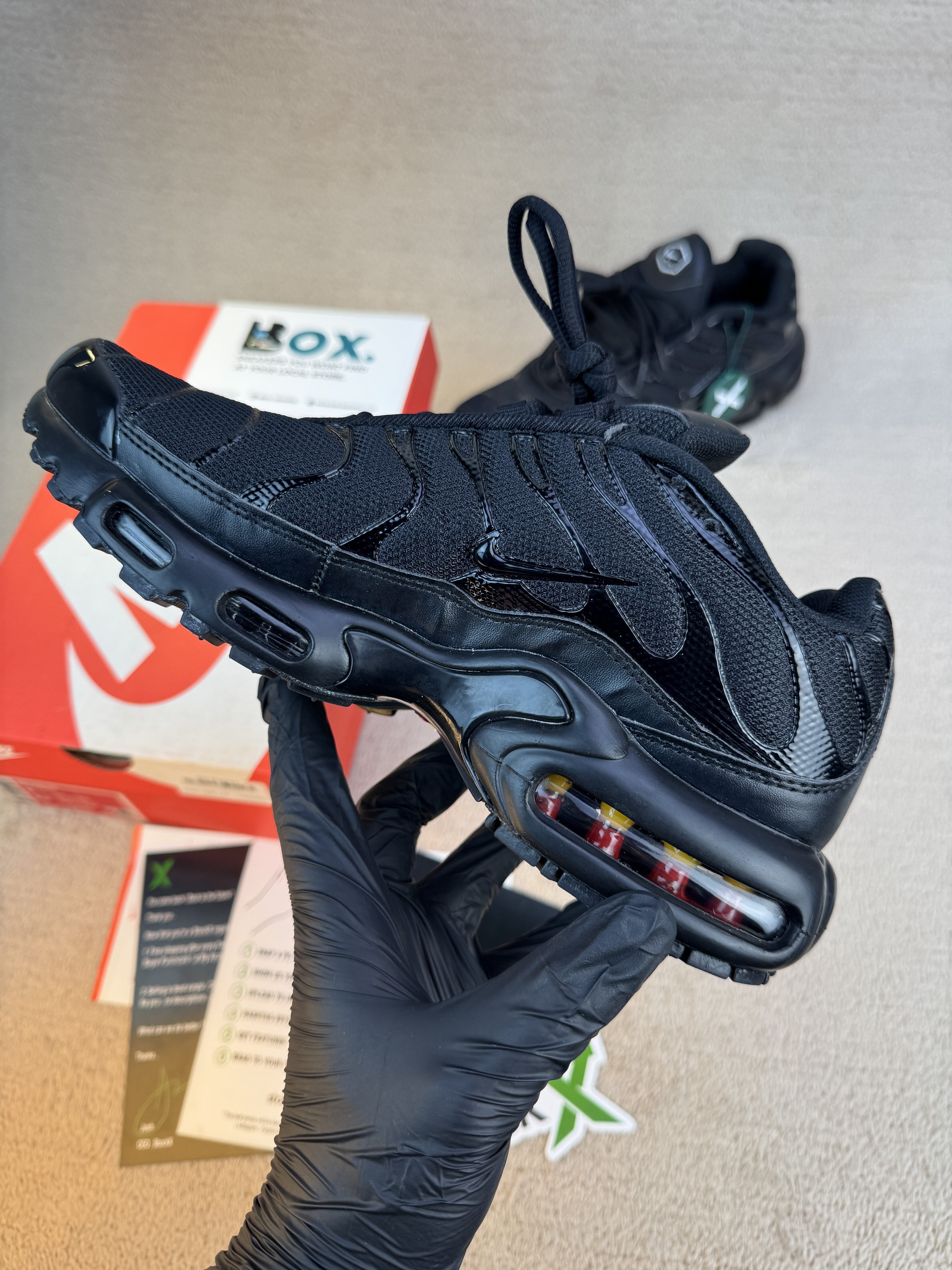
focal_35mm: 24
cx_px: 476
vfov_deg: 71.6
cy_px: 635
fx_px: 880
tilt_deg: -57.1
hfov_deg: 56.8
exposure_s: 1/499
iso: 80
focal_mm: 6.76
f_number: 1.78
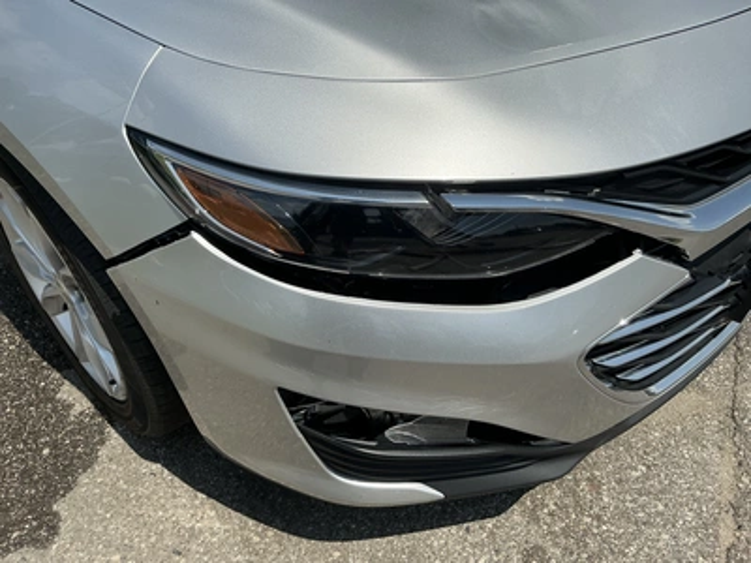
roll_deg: -0.6
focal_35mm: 28
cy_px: 282
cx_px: 376
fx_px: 607
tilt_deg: -40.7
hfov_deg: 63.4
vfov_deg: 49.7
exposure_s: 1/3788
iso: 25
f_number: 1.8
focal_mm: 3
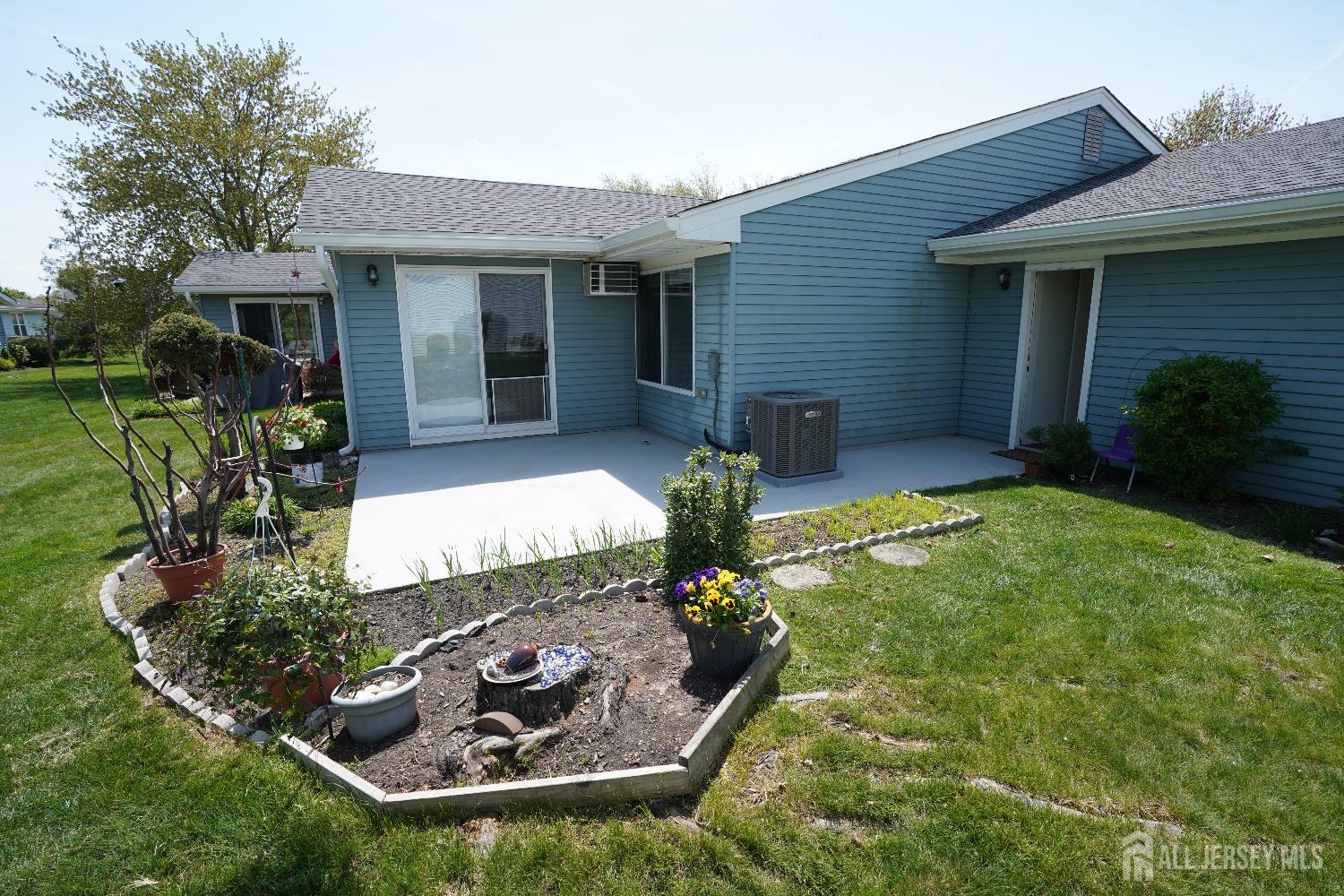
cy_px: 448
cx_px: 672
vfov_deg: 73.7
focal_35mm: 16
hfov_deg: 96.7
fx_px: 597
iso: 500
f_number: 11
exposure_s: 1/320
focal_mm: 16
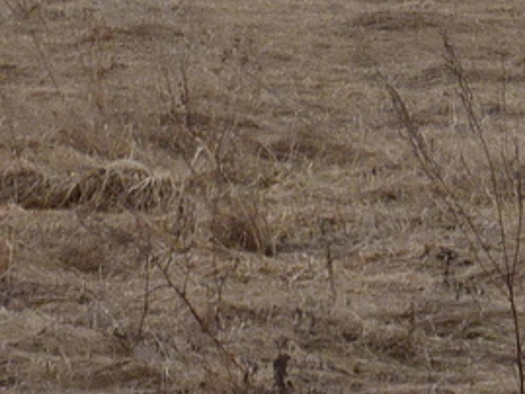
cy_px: -394
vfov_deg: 3.4
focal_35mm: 428
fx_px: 6494
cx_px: 566
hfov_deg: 4.6
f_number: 4.1
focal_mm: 11.9
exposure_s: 1/400
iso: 80
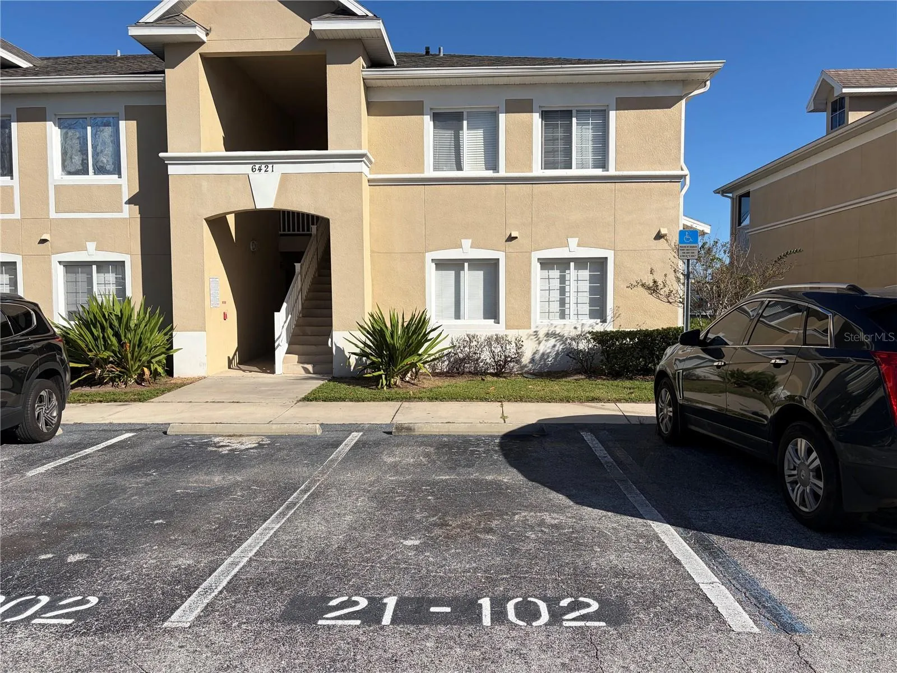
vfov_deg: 53.1
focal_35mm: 26
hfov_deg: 67.3
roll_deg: +0.0
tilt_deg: -2.7
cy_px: 336
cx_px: 448
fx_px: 674
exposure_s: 1/5348
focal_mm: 5.96
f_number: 1.6
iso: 50
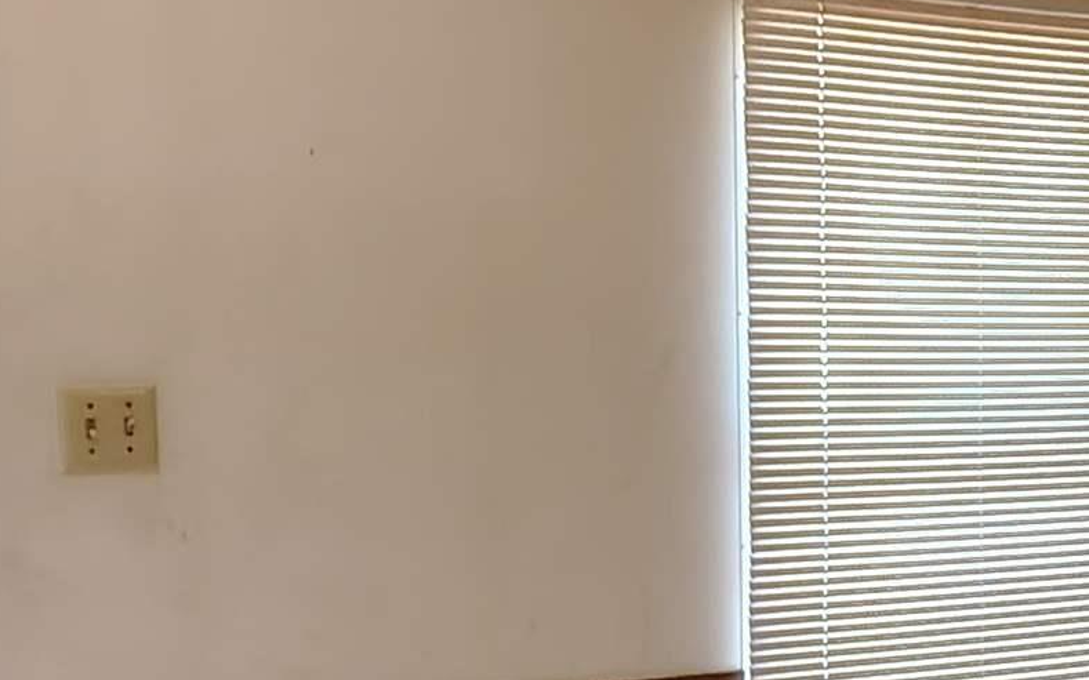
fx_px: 2938
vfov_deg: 13.2
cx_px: 2022
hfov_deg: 16.9
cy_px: 486
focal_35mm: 99
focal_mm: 5.56
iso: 800
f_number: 1.8
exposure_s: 1/85
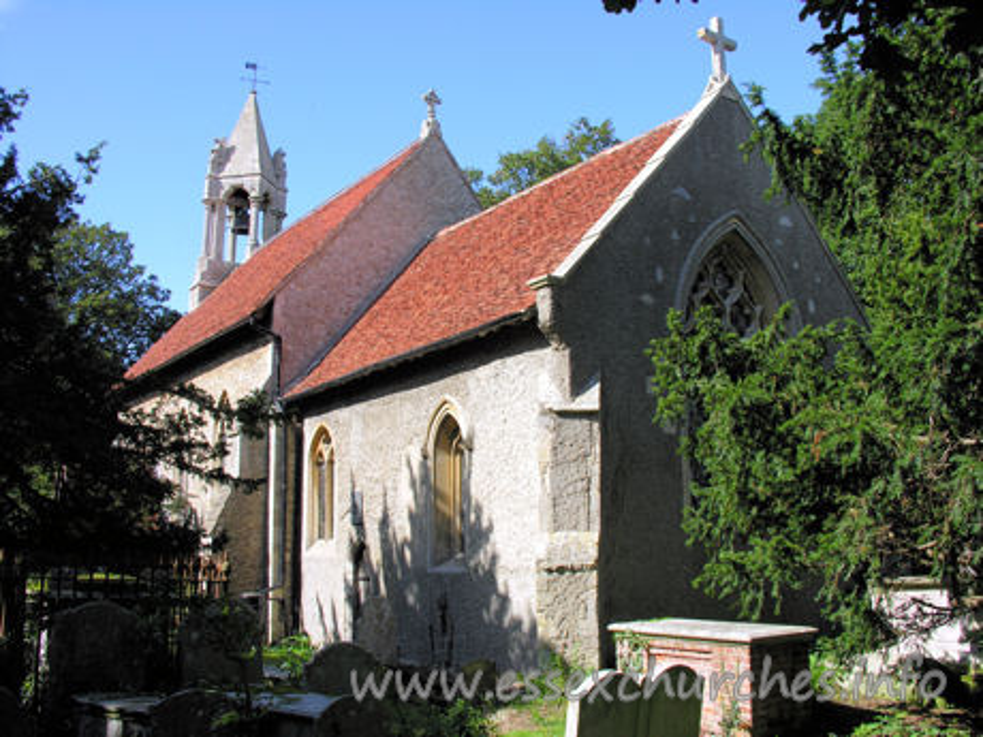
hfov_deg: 52.6
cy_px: 368
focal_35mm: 35
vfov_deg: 40.7
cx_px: 492
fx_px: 994
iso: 50
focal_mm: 8.9
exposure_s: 1/164
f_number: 5
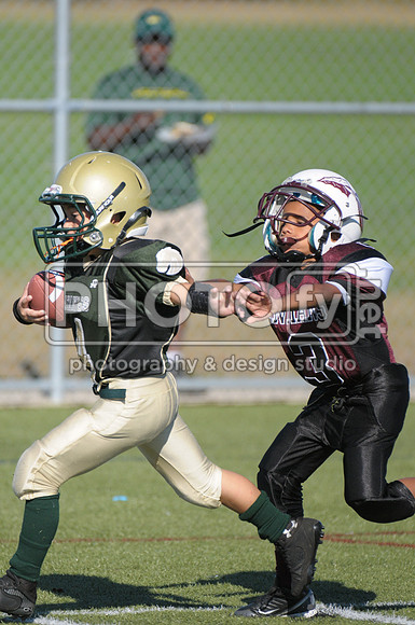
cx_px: 208
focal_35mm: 495
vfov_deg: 4.2
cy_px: 312
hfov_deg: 2.8
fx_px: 8584
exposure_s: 1/5000
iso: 640
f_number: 4
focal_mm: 330
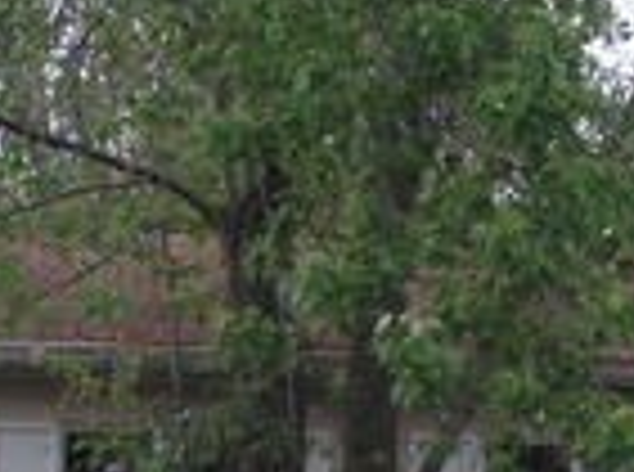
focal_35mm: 173
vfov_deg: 8.4
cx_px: 1052
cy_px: 625
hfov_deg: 10.9
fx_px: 3160
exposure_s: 1/45
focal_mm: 6.3
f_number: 3.3
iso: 50
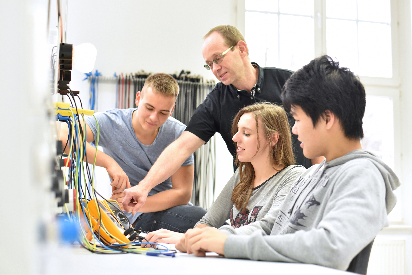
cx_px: 206
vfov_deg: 27.0
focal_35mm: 50
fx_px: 572
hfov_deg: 39.6
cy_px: 138
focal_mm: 50
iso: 2200
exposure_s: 1/250
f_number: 3.5
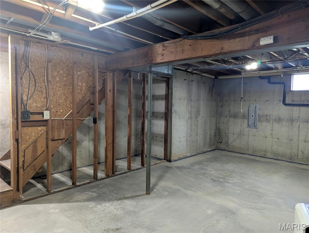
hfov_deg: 71.5
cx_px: 154
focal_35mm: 24
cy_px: 116
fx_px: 215
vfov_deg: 56.9
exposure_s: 1/24
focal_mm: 6.81
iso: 102
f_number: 1.85
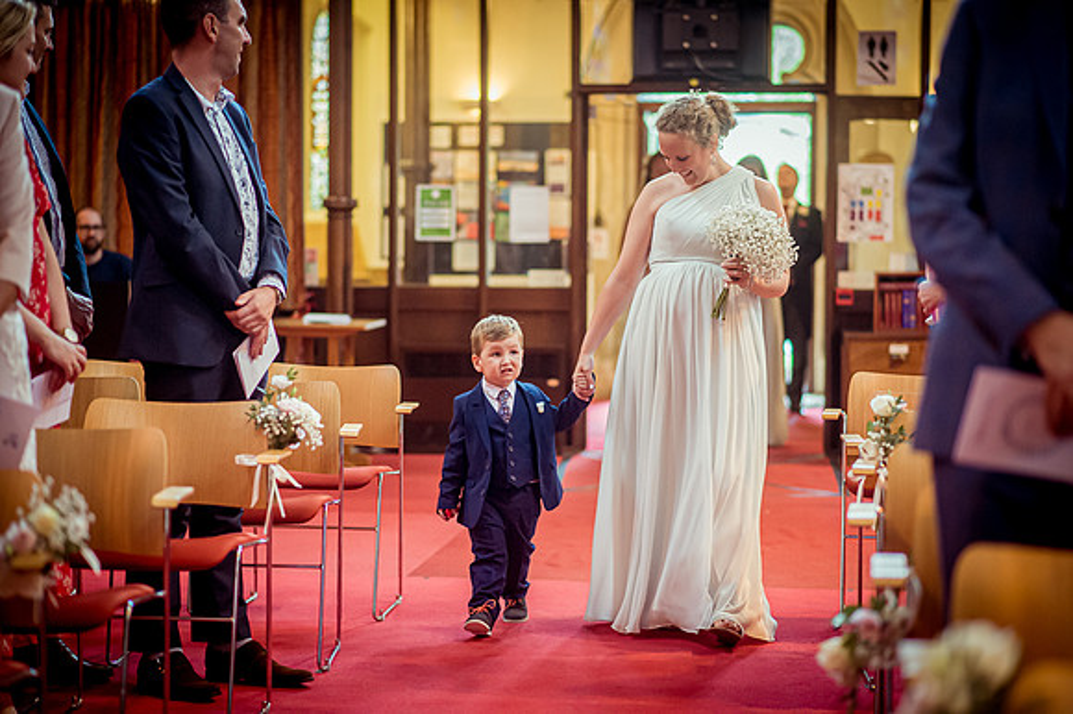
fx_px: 2532
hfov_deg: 23.9
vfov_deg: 16.1
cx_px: 536
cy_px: 357
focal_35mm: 85
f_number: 2.2
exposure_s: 1/500
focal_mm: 85
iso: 6400
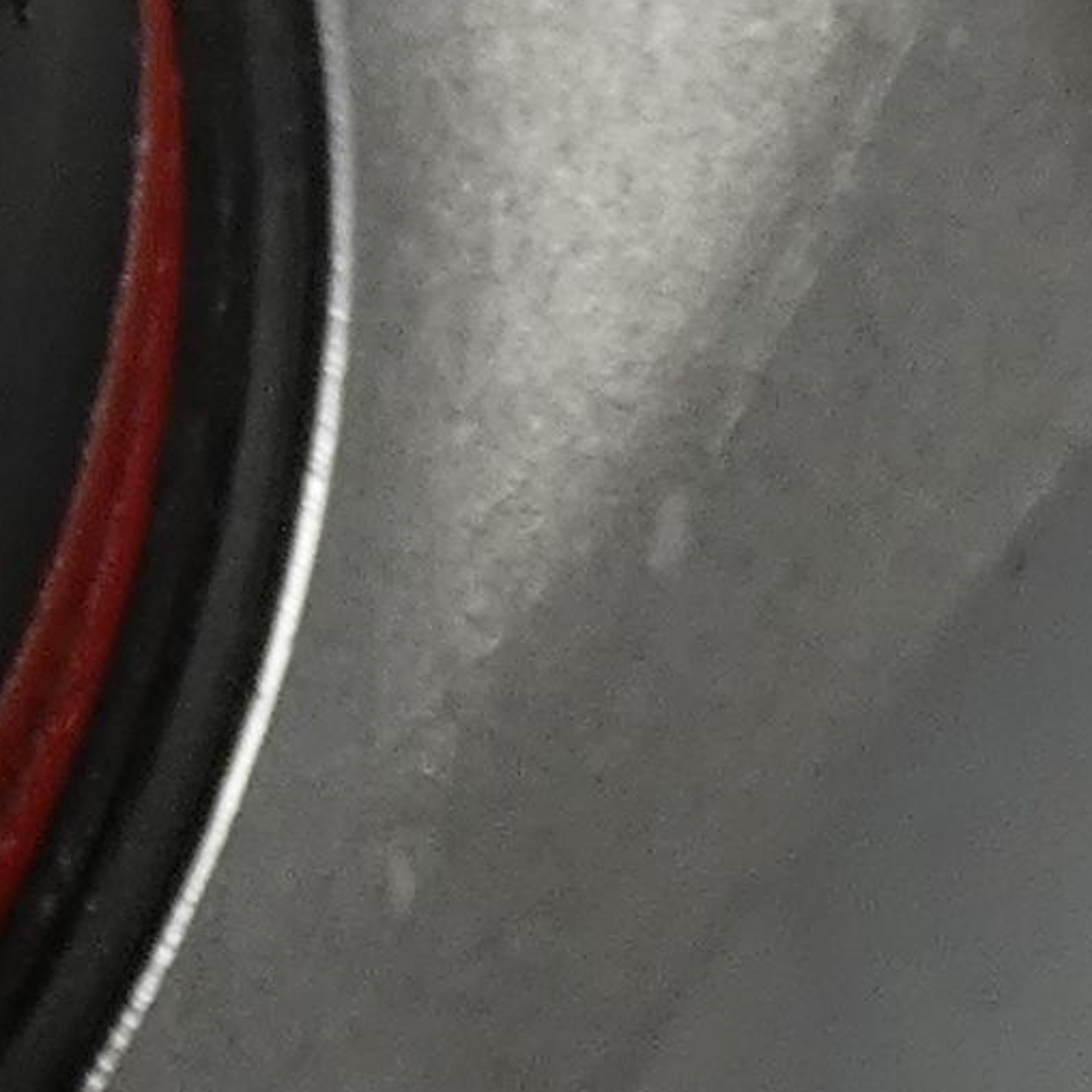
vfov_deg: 9.3
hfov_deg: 9.8
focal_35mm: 179
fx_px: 6389
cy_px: -896
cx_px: 346
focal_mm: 3.7
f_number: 2.8
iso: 80
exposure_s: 1/80
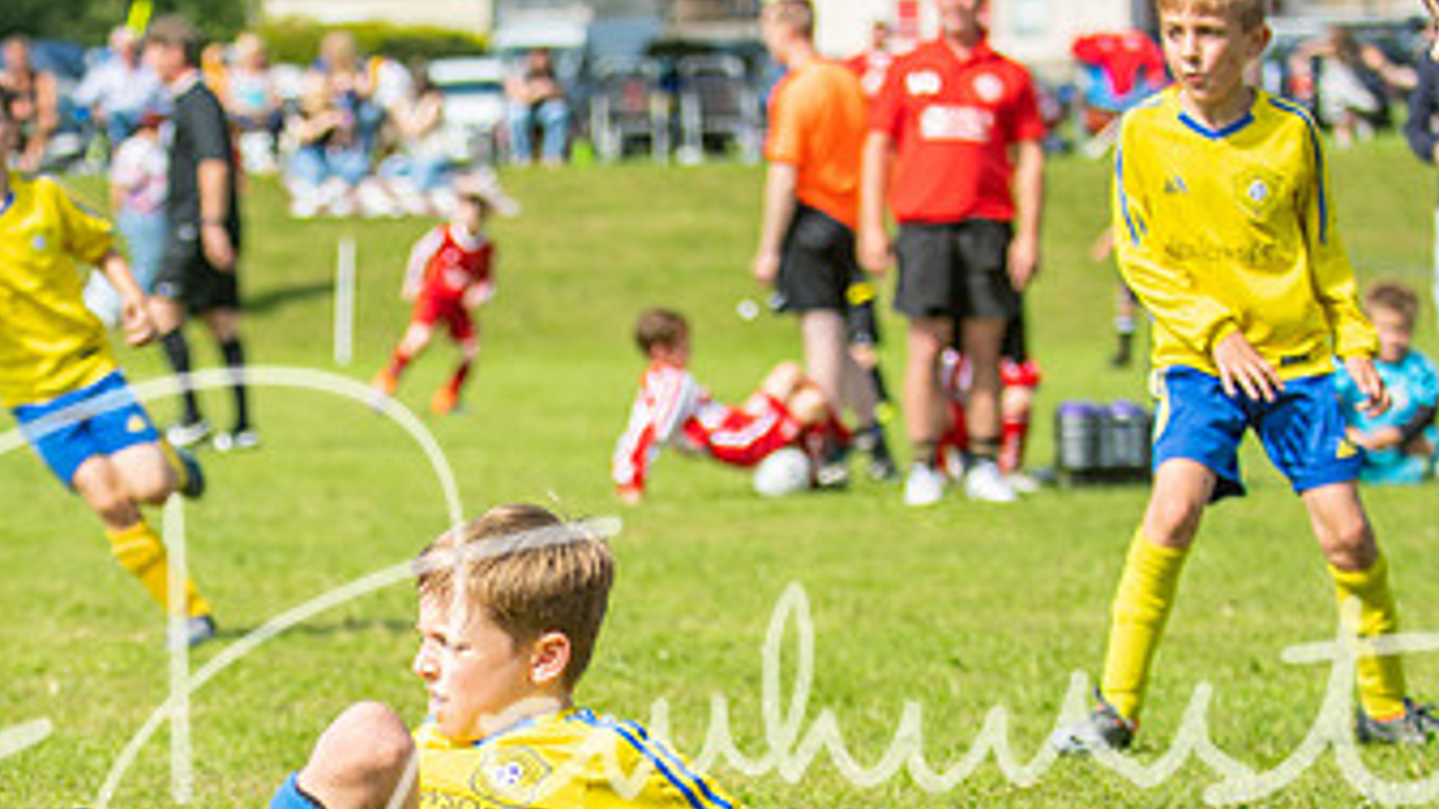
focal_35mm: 190
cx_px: 283
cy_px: 708
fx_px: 7250
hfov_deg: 11.3
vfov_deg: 6.4
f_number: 3.2
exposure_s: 1/2500
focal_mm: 70
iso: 250
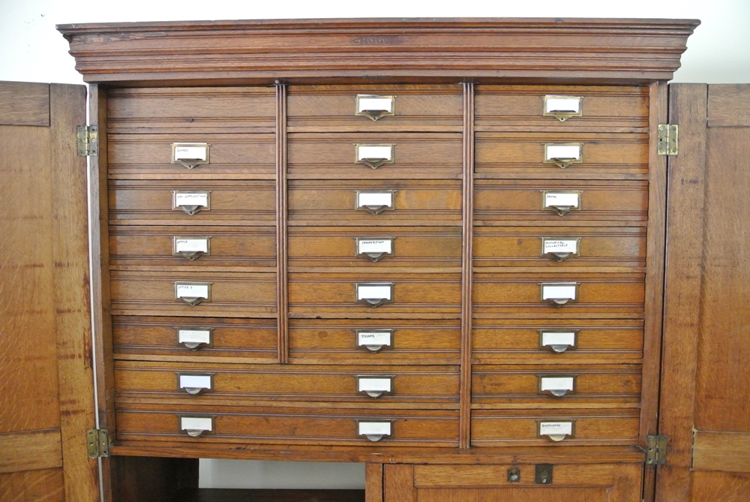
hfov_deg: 67.3
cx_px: 375
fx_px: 563
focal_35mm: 27
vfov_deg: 48.0
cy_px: 251
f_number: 3.5
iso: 1250
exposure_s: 1/30
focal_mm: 10
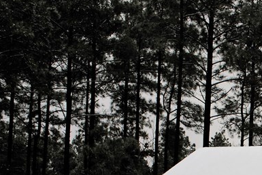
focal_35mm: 118
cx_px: 337
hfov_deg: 16.4
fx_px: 860
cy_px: 240
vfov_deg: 11.3
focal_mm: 28
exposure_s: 1/200
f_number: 6.3
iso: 100
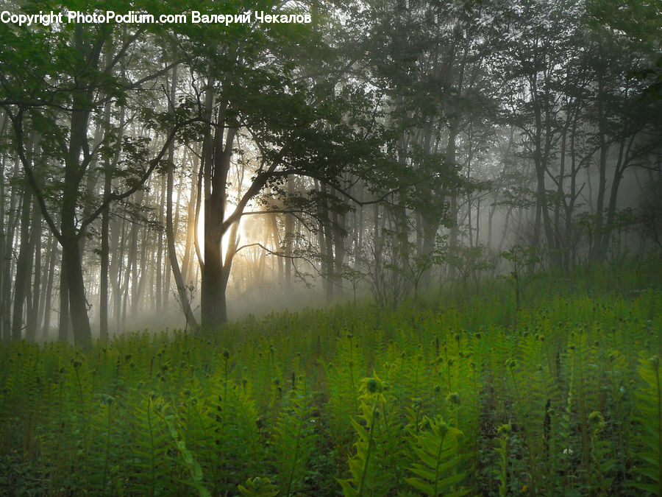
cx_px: 331
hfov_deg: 51.4
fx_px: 688
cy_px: 248
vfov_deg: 39.7
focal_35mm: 36
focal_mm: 6
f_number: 5
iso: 80
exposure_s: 1/320
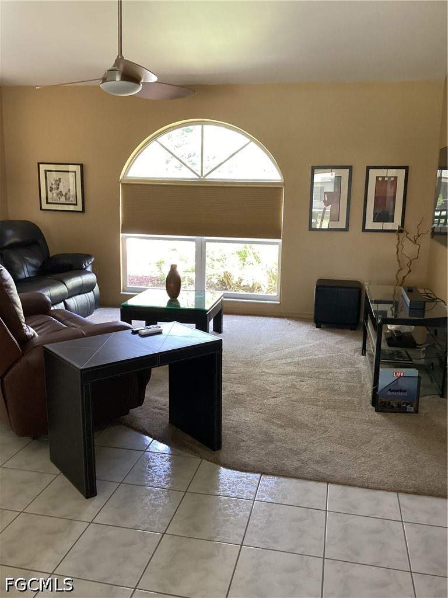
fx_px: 535
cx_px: 224
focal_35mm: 31
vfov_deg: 58.4
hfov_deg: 45.4
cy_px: 299
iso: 250
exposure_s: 1/60
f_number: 2.4
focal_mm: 3.3
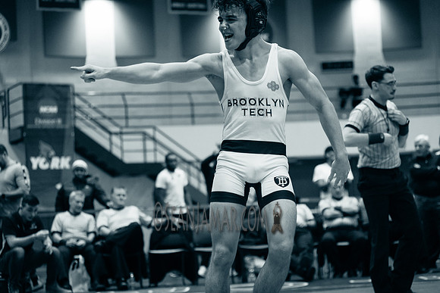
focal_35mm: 80
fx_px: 978
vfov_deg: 17.1
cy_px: 146
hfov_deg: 25.4
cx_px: 220
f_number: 2.8
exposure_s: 1/320
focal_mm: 80
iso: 4000
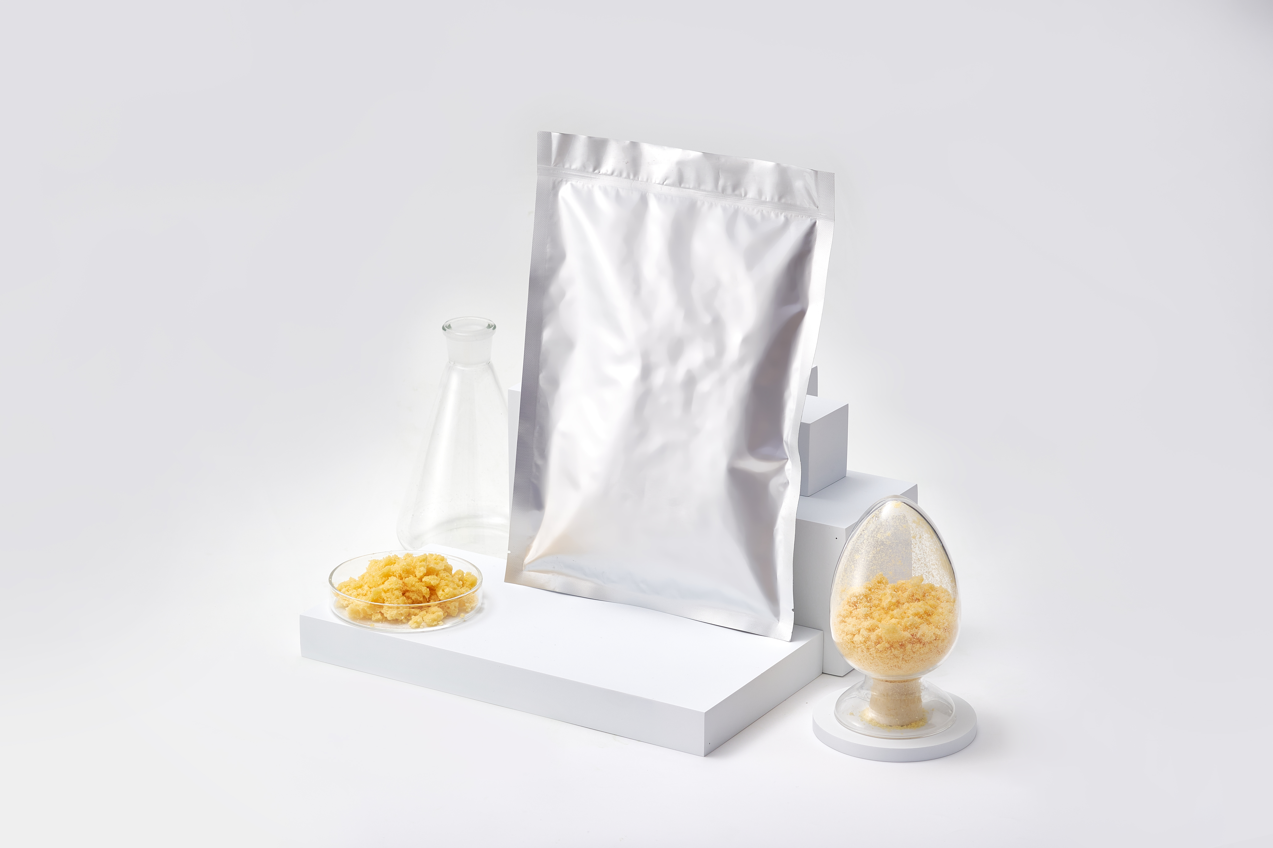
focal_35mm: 90
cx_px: 636
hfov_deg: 22.6
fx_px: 3182
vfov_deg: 15.2
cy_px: 424
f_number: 8
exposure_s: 1/160
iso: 160
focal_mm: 60
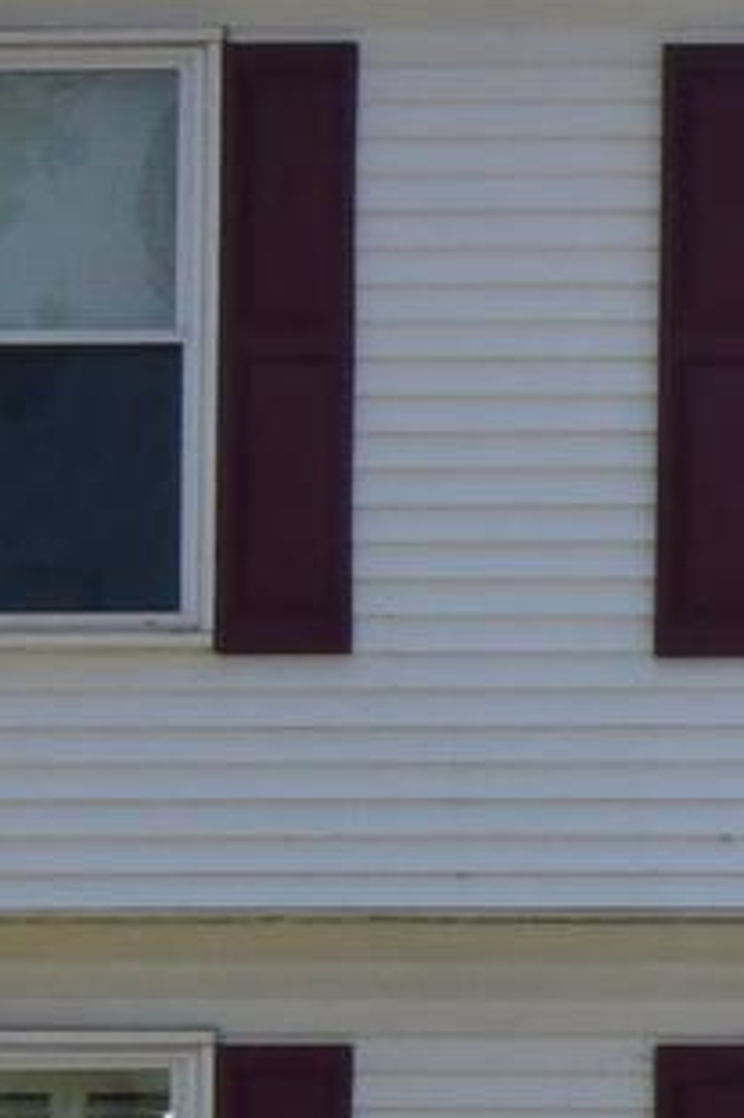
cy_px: 836
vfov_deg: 8.7
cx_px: 1808
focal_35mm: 237
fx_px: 7355
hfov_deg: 5.6
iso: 500
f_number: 22
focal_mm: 24
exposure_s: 1/250
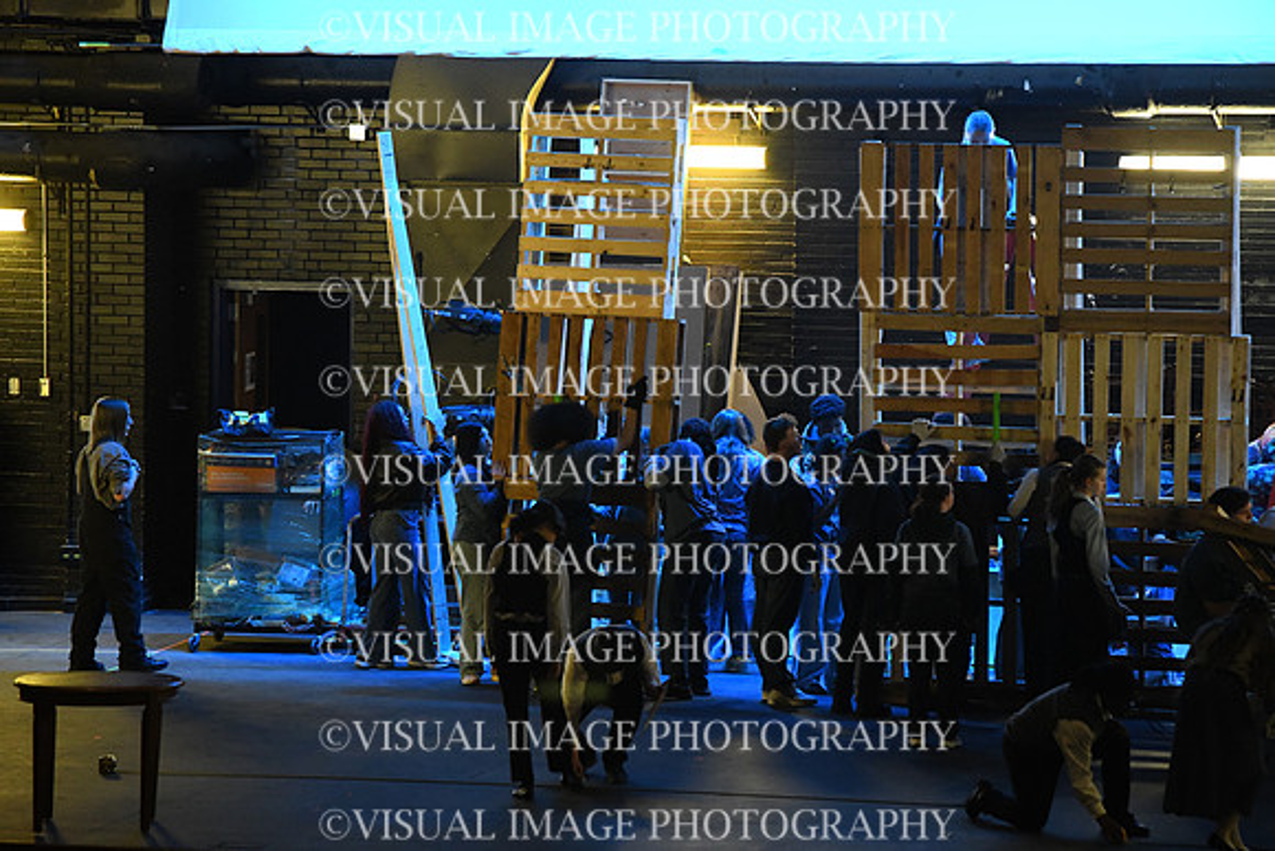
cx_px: 638
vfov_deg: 6.9
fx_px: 7085
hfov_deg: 10.3
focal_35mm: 200
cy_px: 426
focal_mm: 200
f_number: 4
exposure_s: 1/250
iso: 10000
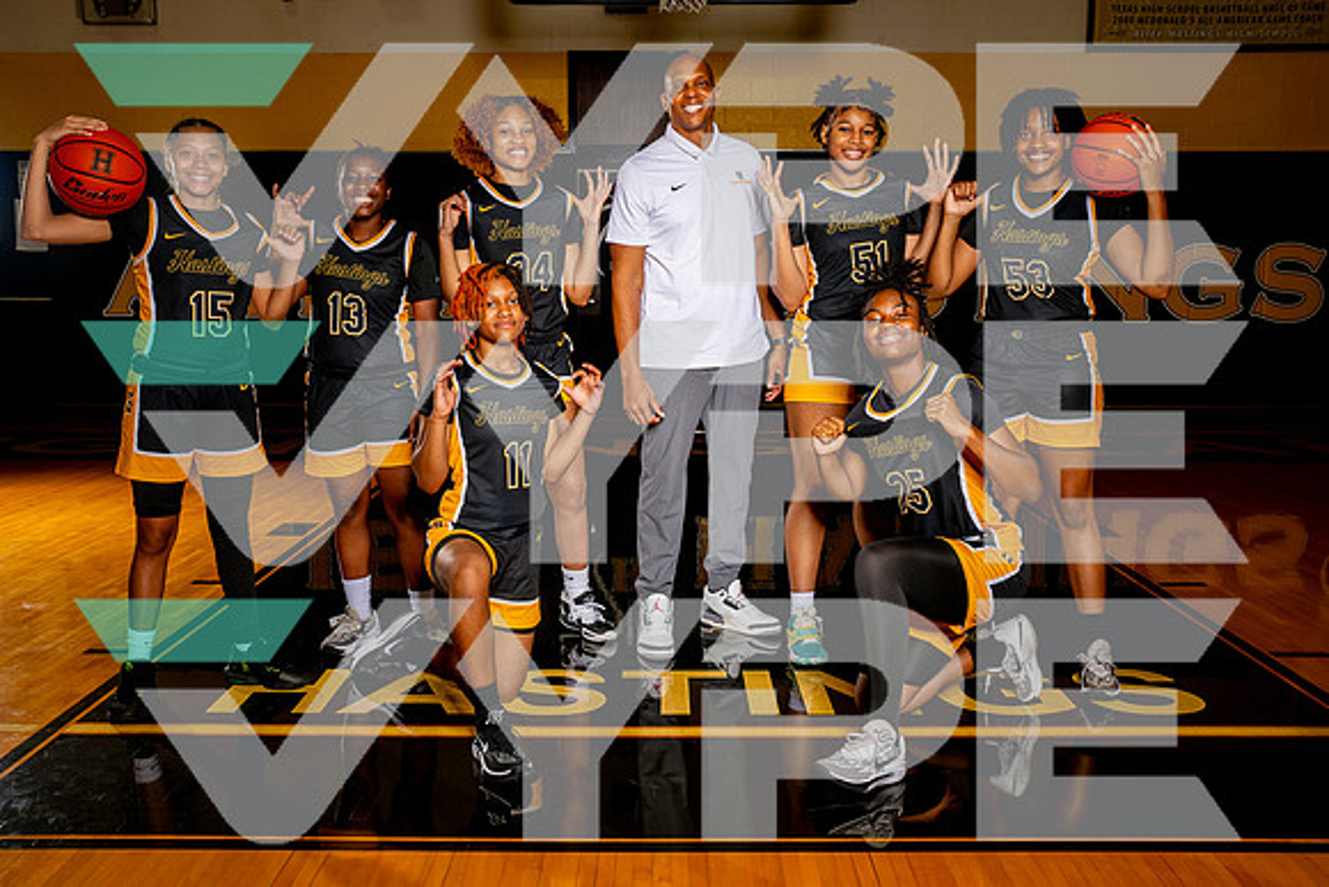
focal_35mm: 36
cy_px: 443
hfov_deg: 53.4
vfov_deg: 37.1
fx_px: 1321
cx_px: 660
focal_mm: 34
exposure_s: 1/250
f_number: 8
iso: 400
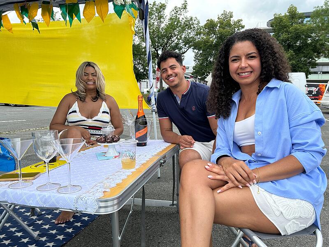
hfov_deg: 67.3
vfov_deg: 53.1
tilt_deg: -5.3
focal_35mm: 26
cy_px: 124
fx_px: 247
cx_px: 164
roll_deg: +0.2
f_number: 1.5
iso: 50
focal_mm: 5.7
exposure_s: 1/1553
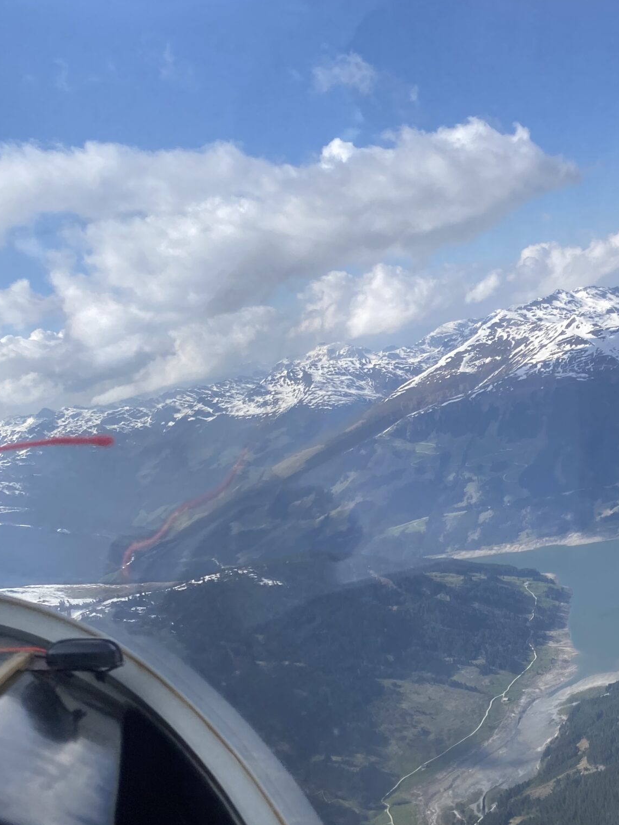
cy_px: 605
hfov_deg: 32.0
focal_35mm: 44
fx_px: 1049
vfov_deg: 41.8
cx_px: 492
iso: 32
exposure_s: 1/3497
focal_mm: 4.25
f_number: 1.8
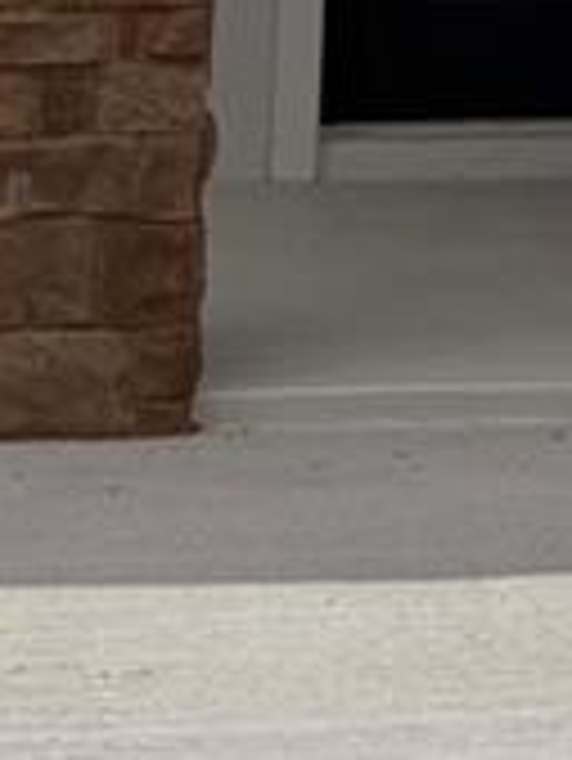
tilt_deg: +12.0
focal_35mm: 170
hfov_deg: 8.5
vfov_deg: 9.9
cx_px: 977
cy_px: -1201
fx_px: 3741
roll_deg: +0.1
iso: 80
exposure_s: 1/10417
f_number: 1.78
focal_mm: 6.76
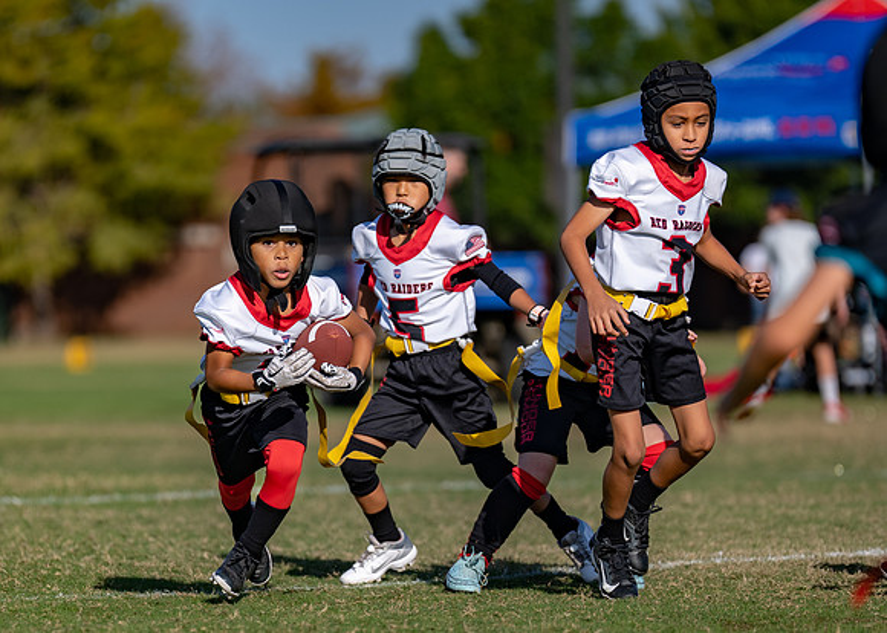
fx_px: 7803
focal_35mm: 310
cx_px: 323
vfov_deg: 4.6
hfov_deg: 6.5
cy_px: 419
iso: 100
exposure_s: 1/3200
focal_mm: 200
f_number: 2.8
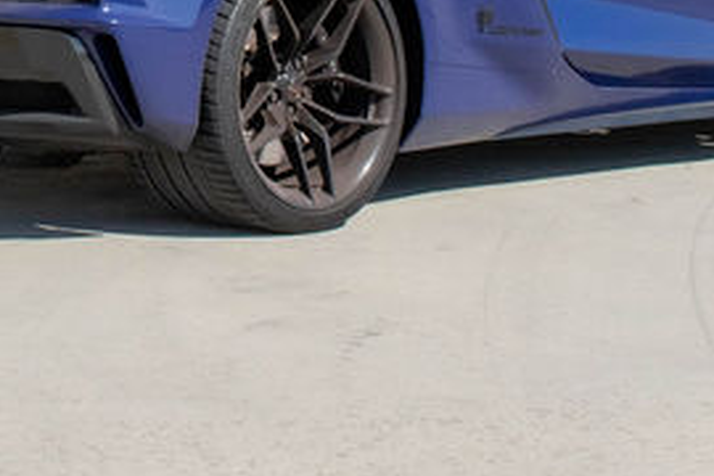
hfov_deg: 15.2
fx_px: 2598
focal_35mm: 131
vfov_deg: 10.0
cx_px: -87
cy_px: -305
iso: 320
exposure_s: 1/2000
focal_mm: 23
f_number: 8
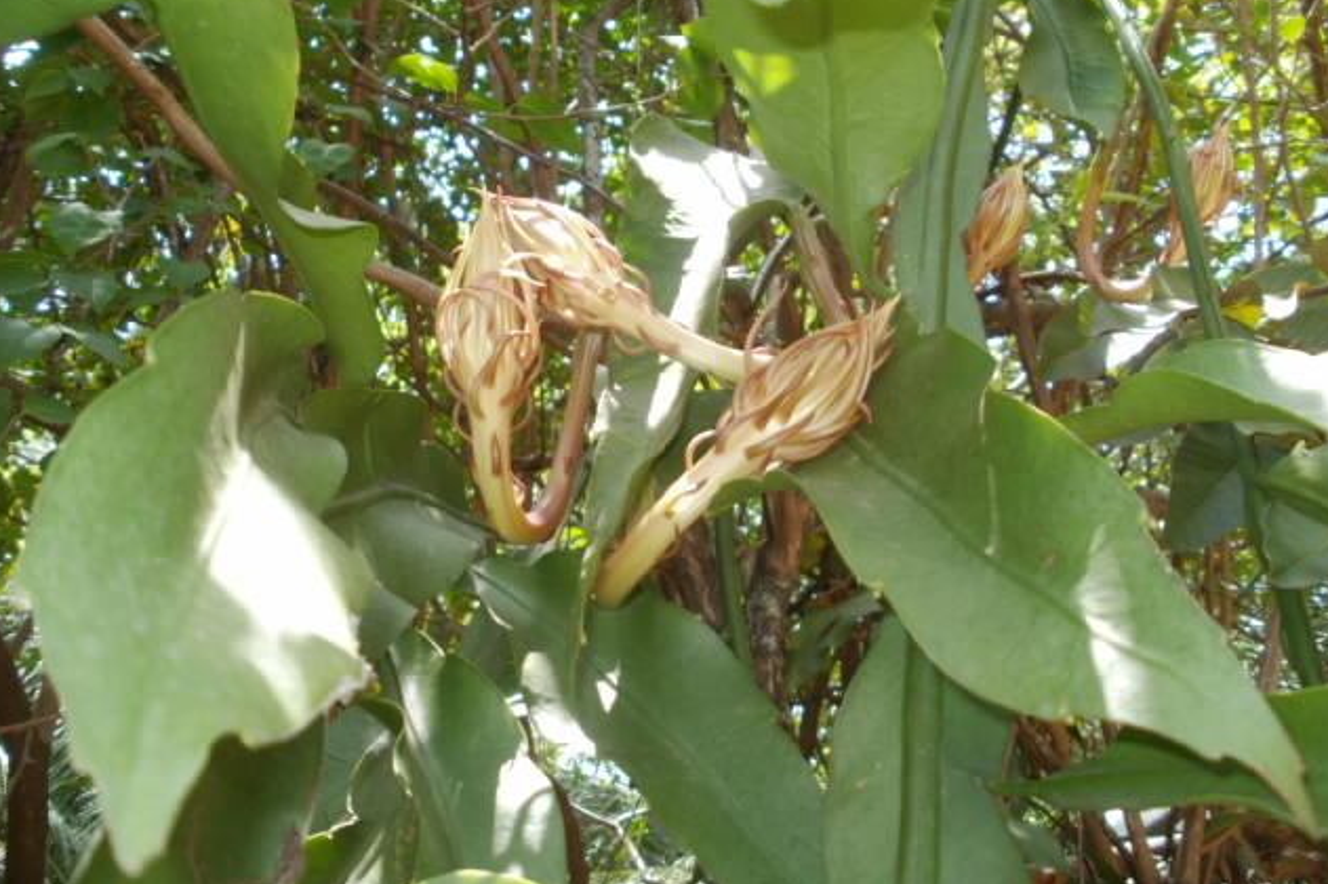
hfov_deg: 50.7
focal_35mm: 38
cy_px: 389
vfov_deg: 35.0
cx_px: 665
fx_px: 1401
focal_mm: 6.3
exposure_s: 1/80
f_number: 3.5
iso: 100
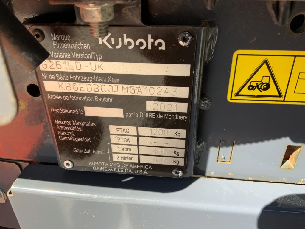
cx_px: 152
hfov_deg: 61.7
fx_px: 256
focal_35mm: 29
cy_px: 114
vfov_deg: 48.2
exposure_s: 1/269
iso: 16
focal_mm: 3
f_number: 1.8
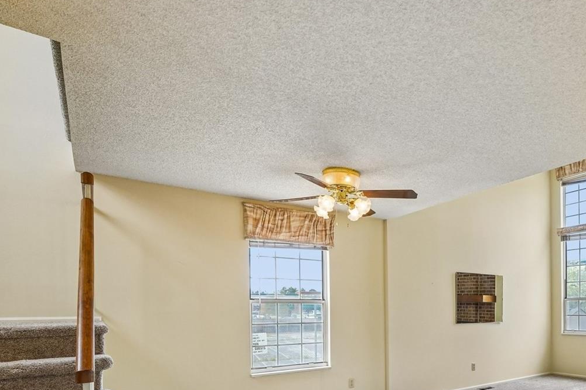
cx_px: 440
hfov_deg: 68.9
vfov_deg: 50.3
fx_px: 391
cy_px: 305
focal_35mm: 24
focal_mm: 10
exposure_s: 1/15
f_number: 8
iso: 800
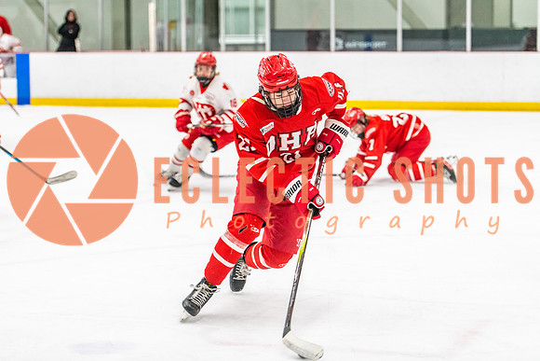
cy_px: 180
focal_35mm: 101
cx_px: 270
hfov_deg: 20.3
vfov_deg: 13.6
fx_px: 1509
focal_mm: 98
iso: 4000
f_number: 2.8
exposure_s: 1/800
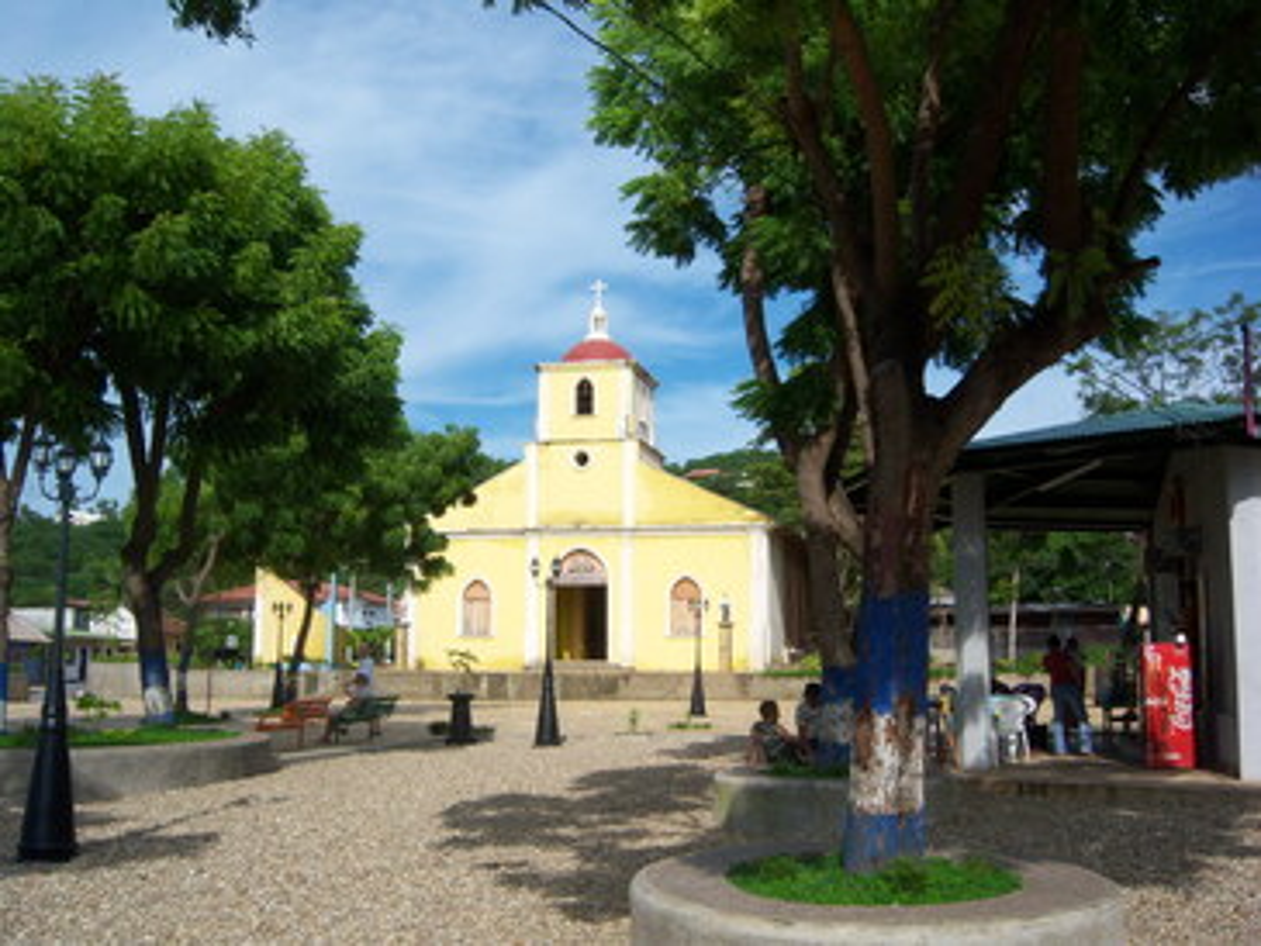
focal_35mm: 36
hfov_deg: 51.3
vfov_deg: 39.7
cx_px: 630
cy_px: 473
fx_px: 1312
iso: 80
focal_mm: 7.5
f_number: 4.8
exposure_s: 1/640
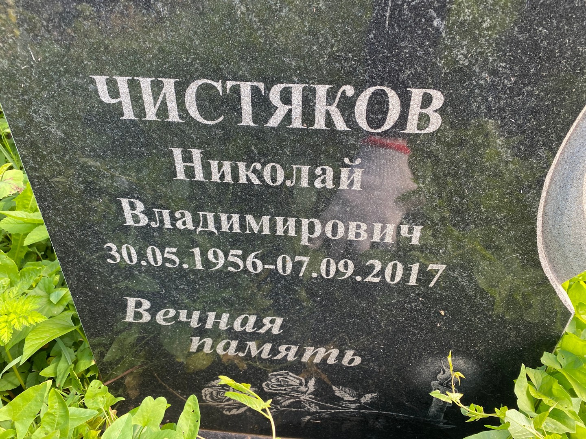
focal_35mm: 26
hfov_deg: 67.3
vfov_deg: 53.1
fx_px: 440
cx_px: 293
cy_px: 220
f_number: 1.8
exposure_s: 1/121
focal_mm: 4.25
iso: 64
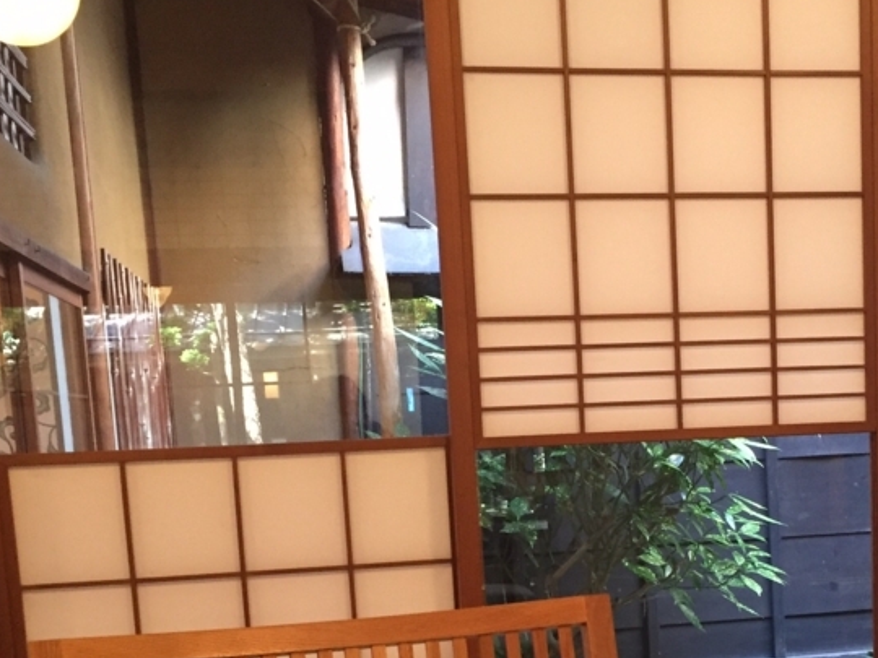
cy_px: 600
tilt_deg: -8.5
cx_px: 645
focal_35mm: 55
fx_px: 1395
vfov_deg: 25.7
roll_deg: +2.9
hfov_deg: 34.3
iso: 250
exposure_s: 1/24
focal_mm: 4.15
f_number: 2.2
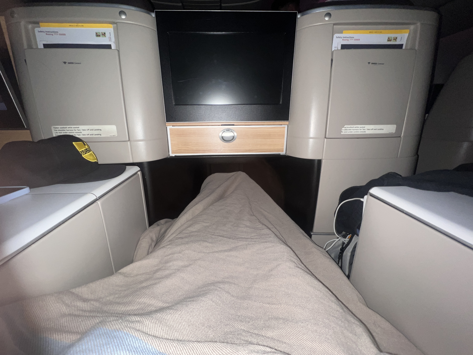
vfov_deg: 89.9
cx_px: 236
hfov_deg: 106.2
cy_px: 178
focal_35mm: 13
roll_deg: -1.1
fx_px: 178
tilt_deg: -15.1
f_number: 1.8
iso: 64
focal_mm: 1.57
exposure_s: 1/45
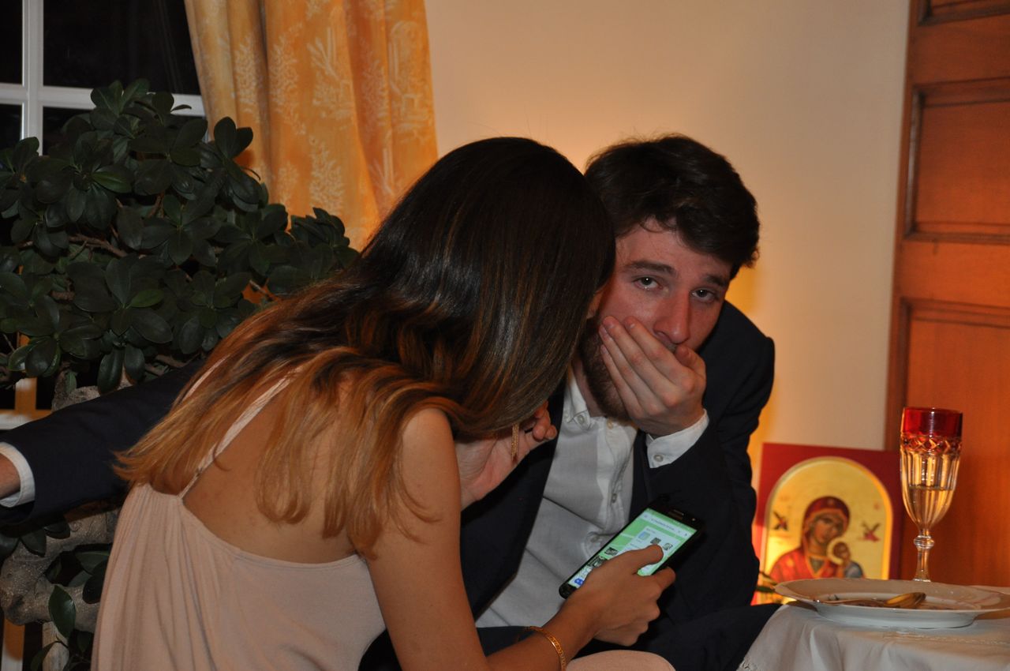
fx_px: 3026
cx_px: 505
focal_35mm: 108
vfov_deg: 12.6
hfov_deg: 18.9
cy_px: 336
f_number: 5.3
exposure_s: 1/60
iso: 800
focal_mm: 72
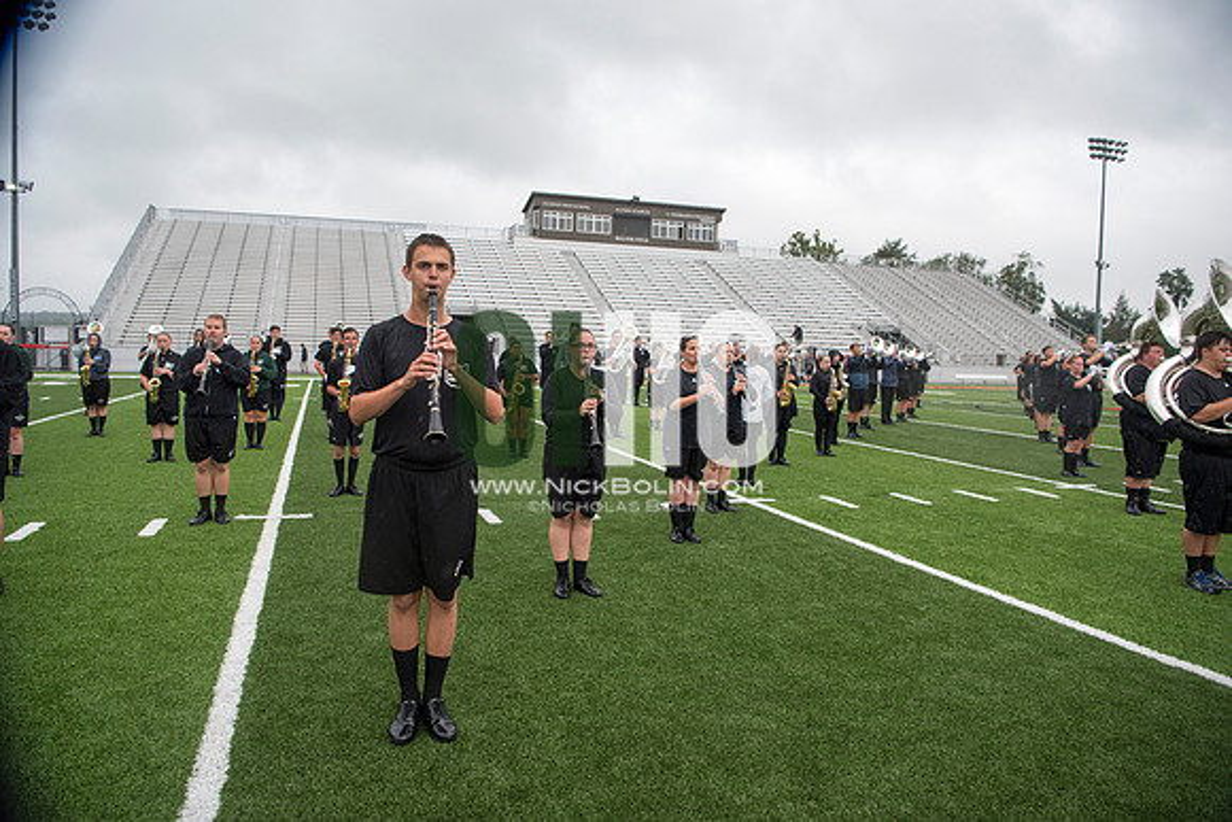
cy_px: 411
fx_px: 821
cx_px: 616
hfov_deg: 73.7
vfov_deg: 53.2
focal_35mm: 24
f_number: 4
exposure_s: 1/800
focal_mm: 24
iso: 400
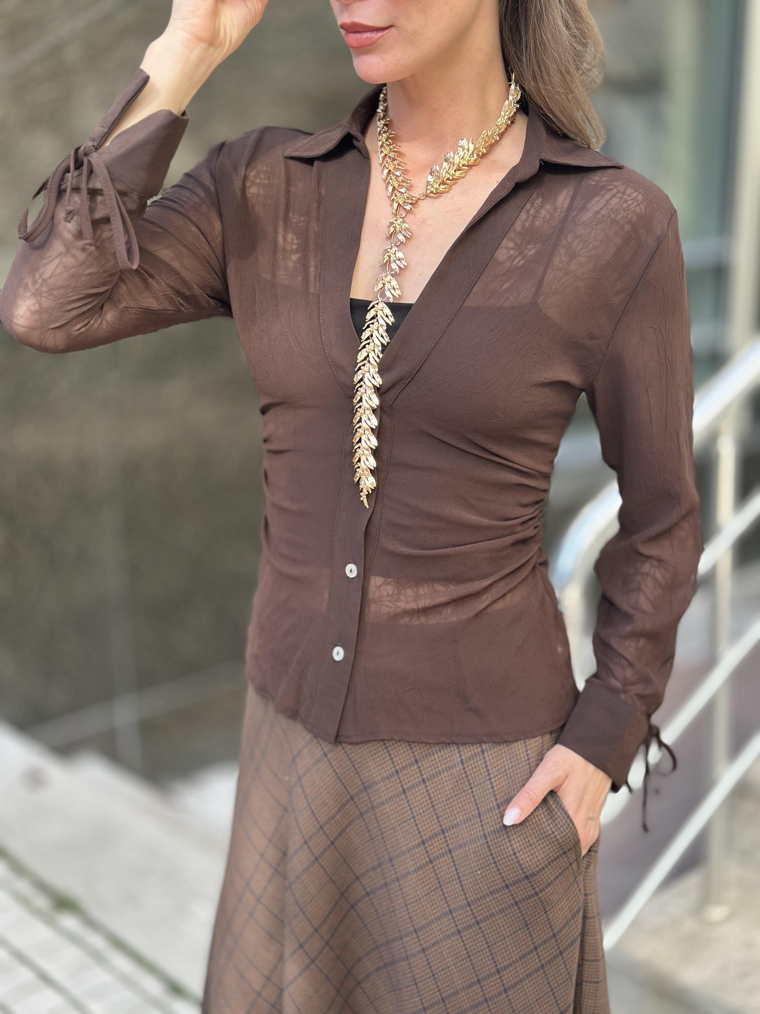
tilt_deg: -15.4
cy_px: 507
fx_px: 1405
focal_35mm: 48
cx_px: 380
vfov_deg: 39.7
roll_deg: +0.0
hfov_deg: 30.3
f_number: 1.78
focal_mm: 6.86
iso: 80
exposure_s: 1/351
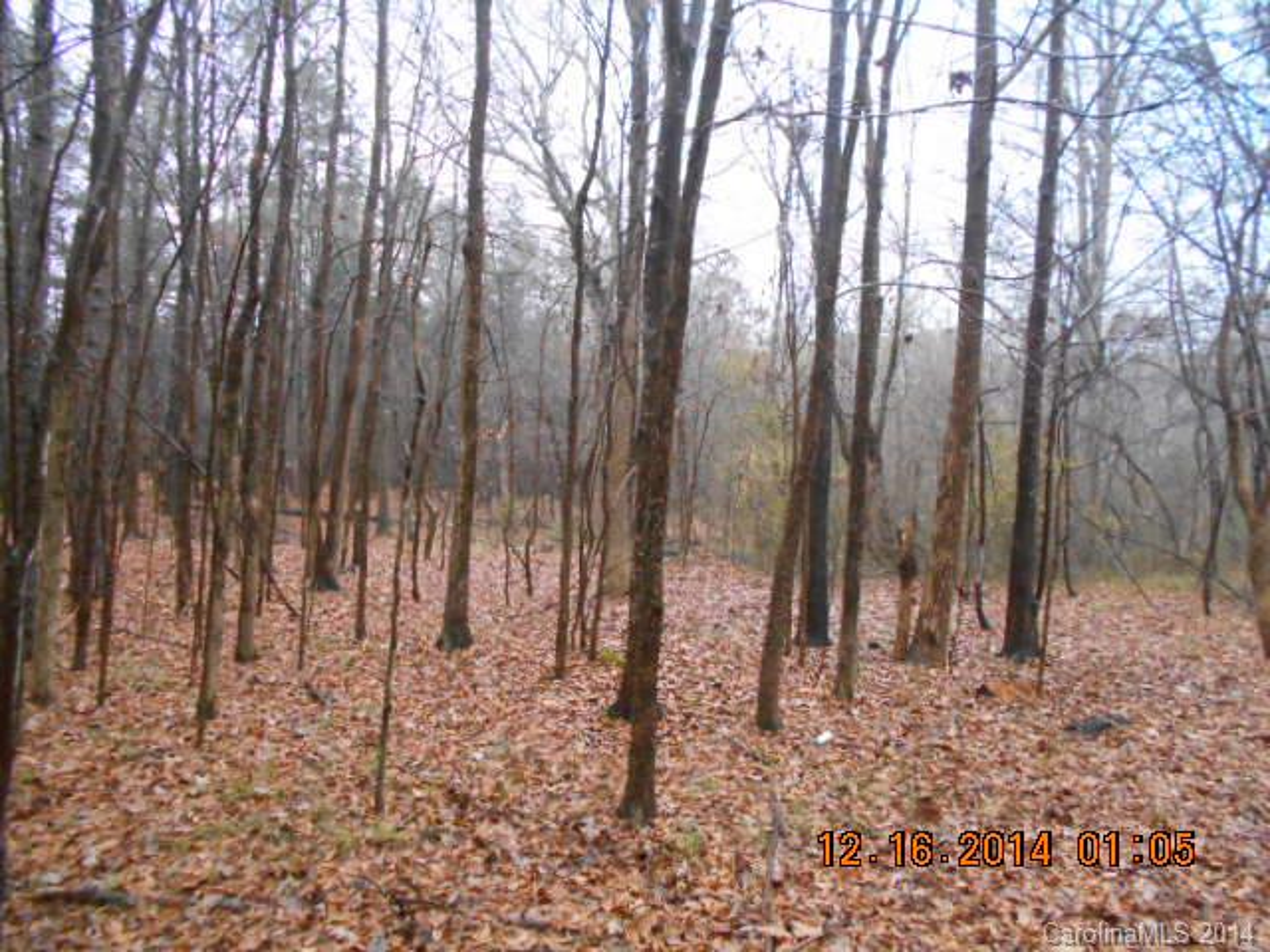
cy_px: 476
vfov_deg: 53.1
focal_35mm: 26
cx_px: 635
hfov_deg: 67.3
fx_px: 954
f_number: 3.2
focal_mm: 4.6
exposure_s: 1/250
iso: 640
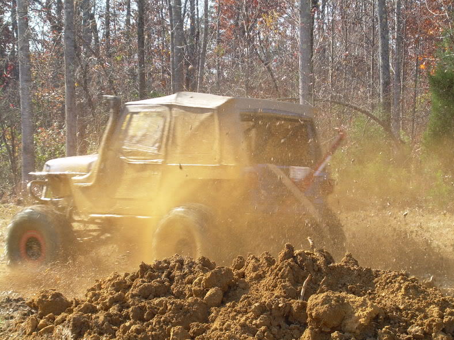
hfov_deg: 17.6
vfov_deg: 13.2
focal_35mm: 112
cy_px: 171
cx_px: 230
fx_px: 1468
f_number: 4.9
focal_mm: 18.9
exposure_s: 1/125
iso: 50
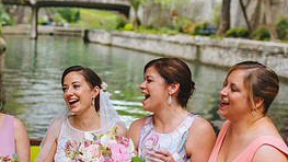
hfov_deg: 25.8
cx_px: 66
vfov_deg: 14.8
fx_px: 619
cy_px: 146
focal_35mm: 81
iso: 100
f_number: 2
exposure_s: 1/2500
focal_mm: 35
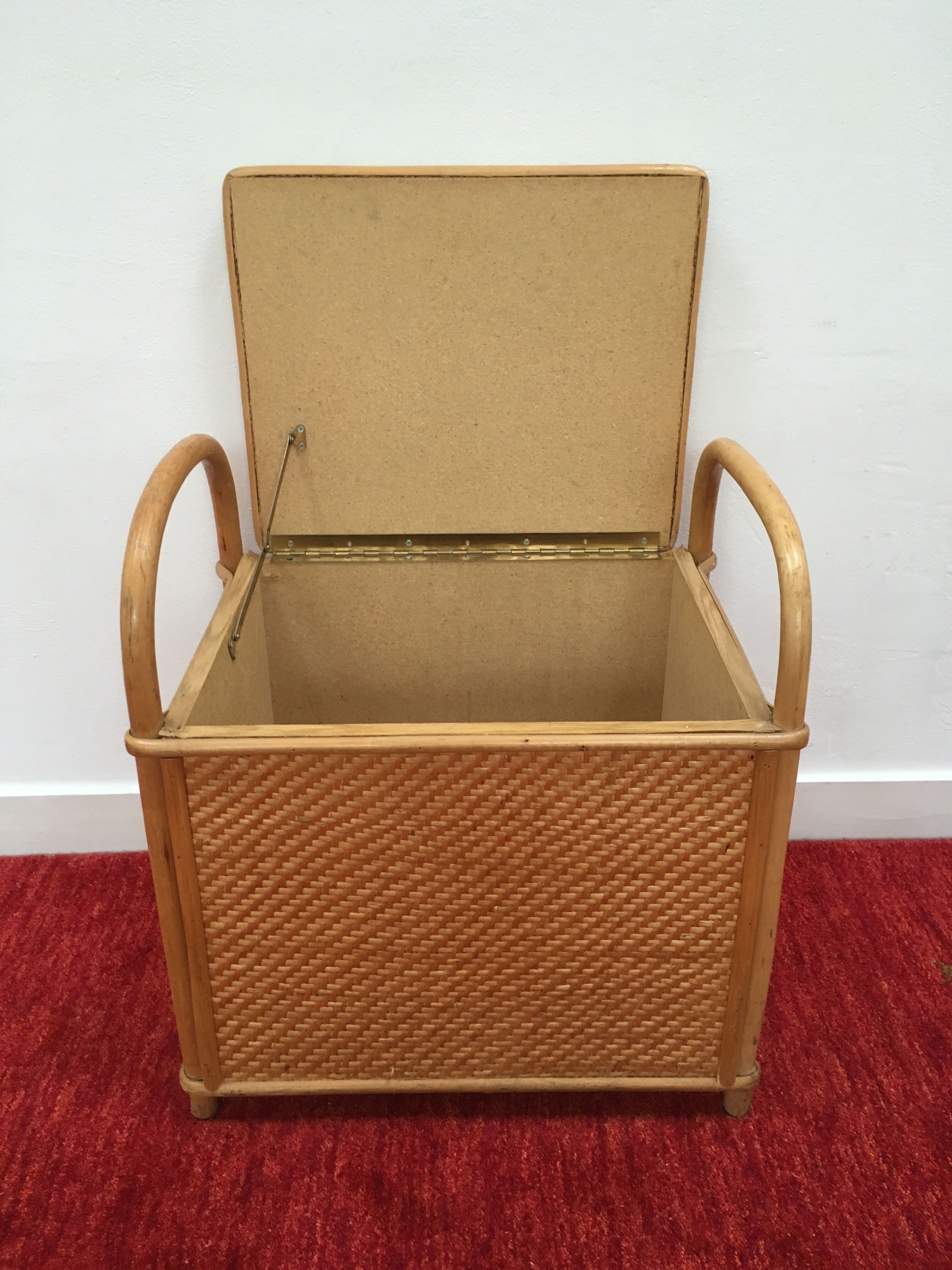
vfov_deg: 61.7
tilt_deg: -26.5
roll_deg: +1.0
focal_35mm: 29
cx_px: 476
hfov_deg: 48.2
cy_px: 635
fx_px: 1063
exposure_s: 1/33
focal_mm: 4.15
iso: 125
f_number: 2.2
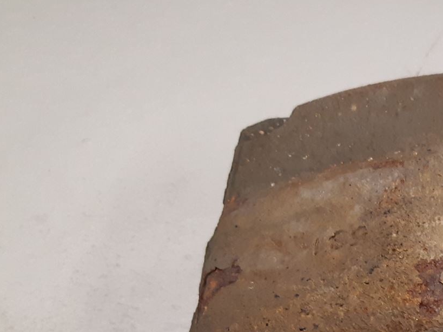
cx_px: 482
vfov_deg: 21.8
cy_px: 324
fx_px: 832
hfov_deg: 27.4
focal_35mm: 65
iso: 200
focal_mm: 3.93
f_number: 1.7
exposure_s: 1/50
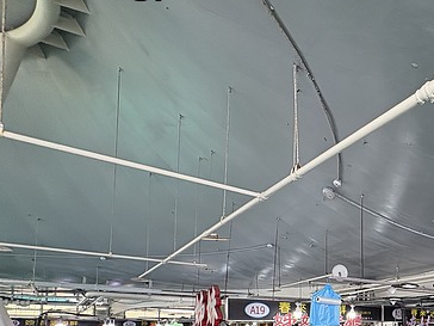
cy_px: 315
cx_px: 455
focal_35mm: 30
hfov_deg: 47.2
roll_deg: +1.4
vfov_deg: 41.6
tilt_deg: +1.3
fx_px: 376
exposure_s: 1/126
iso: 80
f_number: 2.2
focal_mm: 2.22
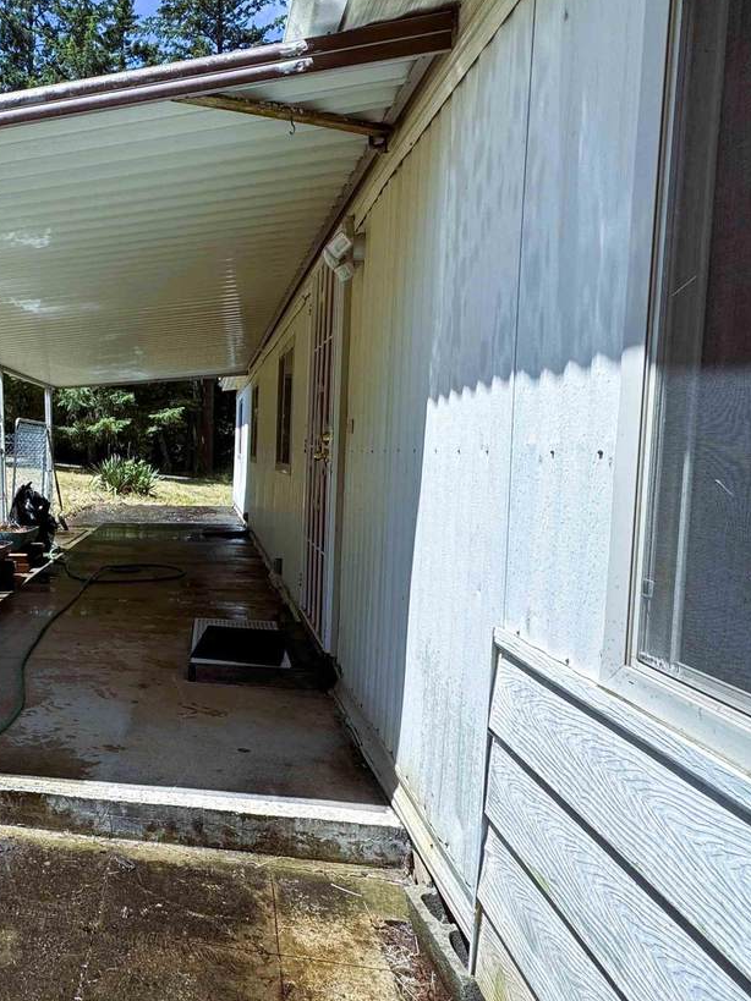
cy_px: 512
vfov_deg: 69.4
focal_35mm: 25
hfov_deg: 47.7
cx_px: 40
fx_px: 723
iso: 50
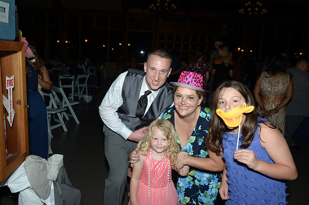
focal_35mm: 30
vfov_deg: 43.4
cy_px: 102
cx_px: 154
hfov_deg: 62.0
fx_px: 257
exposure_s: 1/200
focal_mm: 20
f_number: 10
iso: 200
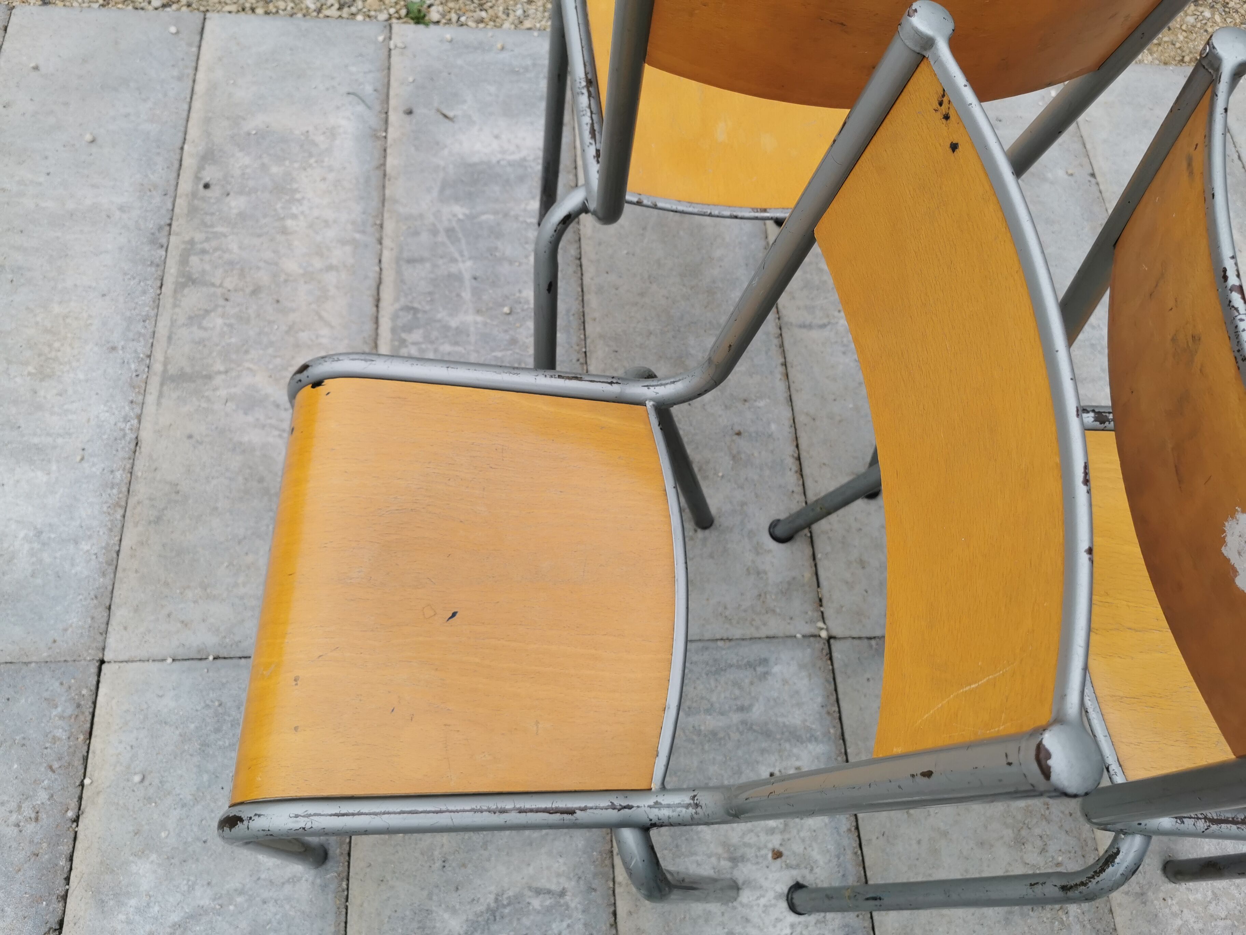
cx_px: 623
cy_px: 468
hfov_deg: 65.3
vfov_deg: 51.4
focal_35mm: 27
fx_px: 972
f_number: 1.6
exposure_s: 1/710
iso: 50
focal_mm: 5.56
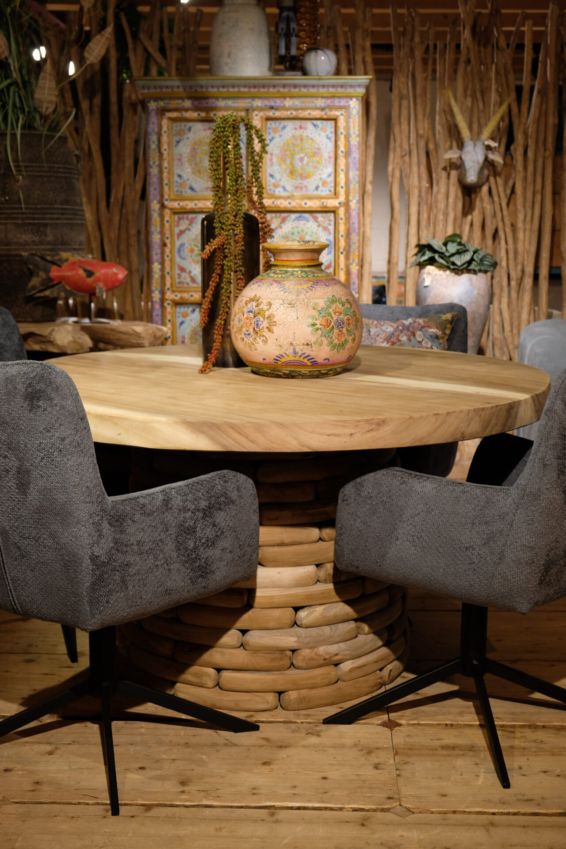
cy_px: 424
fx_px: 1203
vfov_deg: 38.9
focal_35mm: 51
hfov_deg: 26.5
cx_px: 283
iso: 640
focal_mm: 34.3
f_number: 3.6
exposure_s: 1/60
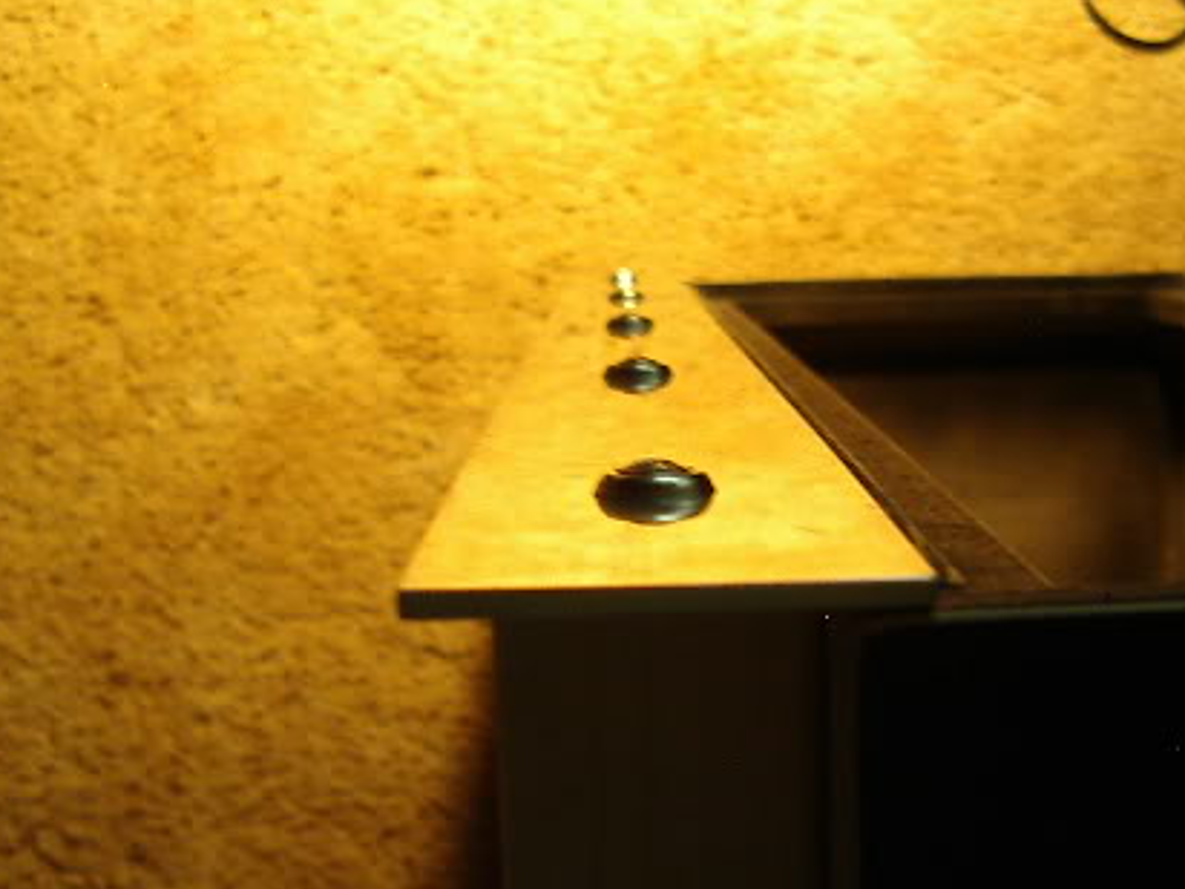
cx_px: 653
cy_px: 567
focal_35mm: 59
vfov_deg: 24.7
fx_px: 2020
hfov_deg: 32.7
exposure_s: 1/8
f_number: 2.6
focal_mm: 5.8
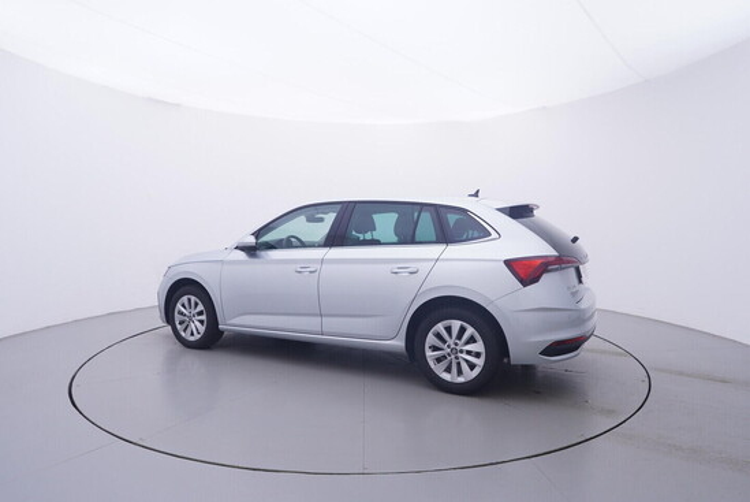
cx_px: 375
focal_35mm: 22
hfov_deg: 77.3
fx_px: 469
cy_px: 251
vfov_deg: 56.2
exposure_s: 1/80
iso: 200
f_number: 5
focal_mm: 15
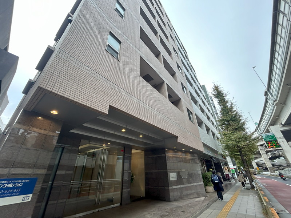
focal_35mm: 14
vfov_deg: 85.7
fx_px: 118
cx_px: 146
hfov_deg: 102.1
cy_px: 109
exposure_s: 1/99
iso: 40
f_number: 2.4
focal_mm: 1.54
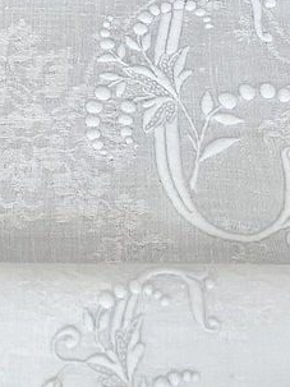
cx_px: 55
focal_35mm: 88
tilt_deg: -49.1
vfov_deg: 20.9
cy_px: -66
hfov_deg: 16.6
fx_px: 984
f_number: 1.6
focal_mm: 4.2
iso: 100
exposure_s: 1/121
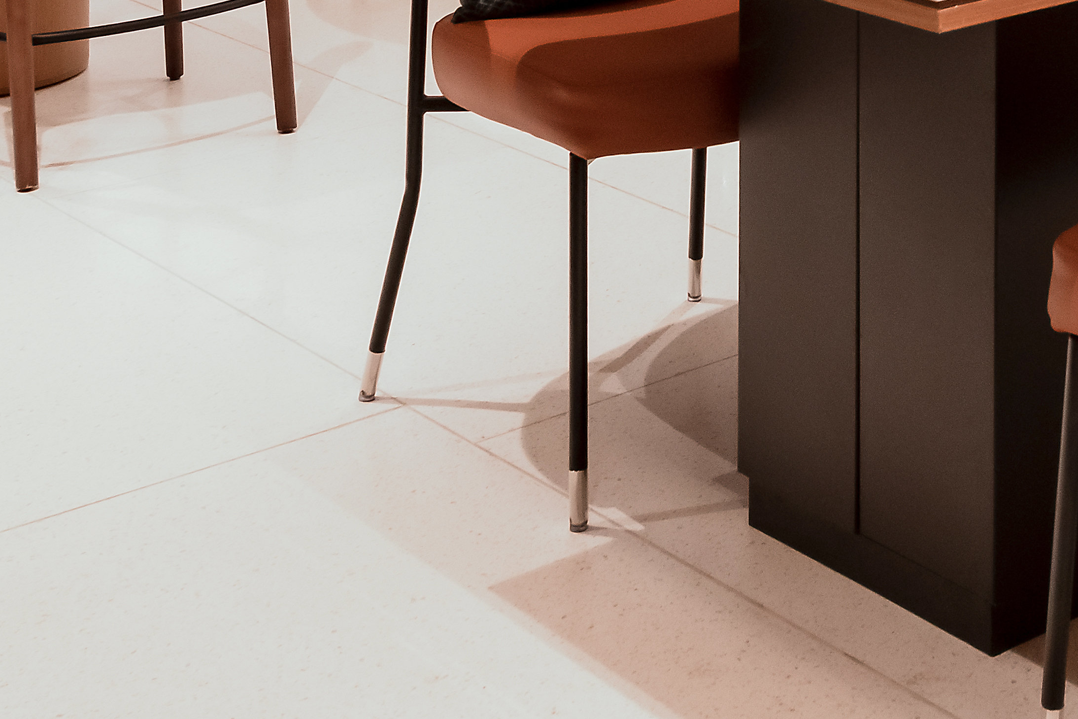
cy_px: -541
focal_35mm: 83
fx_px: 2485
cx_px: 1171
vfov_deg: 14.6
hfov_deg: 23.1
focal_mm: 22
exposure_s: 1/2
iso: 400
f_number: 13
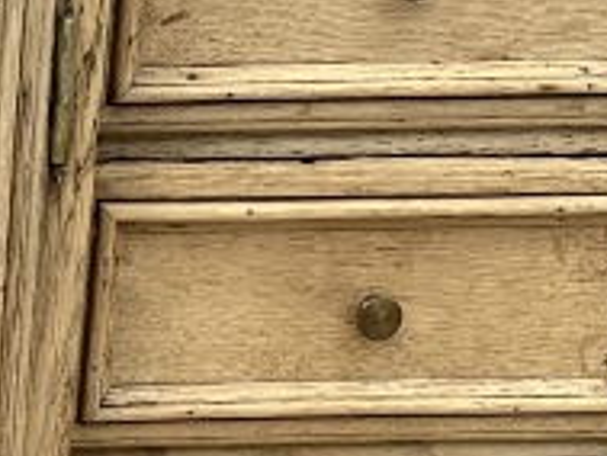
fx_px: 2895
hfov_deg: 11.2
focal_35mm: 165
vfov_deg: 8.7
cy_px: 771
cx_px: -456
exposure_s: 1/1580
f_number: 1.6
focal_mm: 5.1
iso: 50
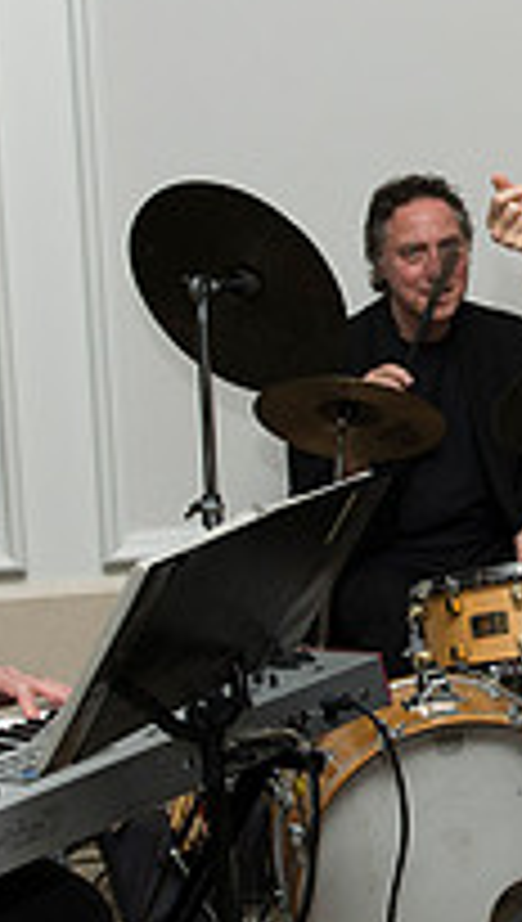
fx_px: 2548
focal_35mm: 104
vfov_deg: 20.5
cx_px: 726
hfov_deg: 11.3
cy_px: 461
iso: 1000
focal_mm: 32
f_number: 4.5
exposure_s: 1/200
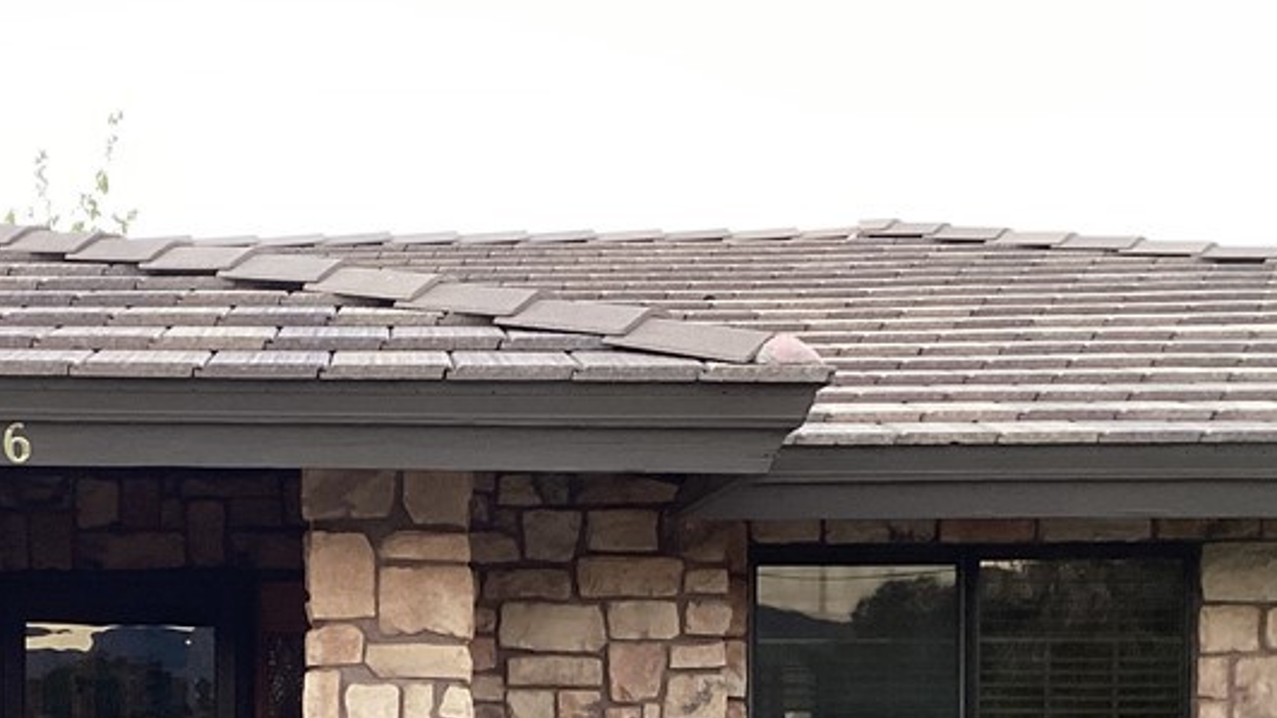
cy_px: 780
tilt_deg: -0.3
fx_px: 2201
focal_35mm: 65
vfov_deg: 17.9
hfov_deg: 31.6
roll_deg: -1.3
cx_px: 262
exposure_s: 1/60
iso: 160
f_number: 2.4
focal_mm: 3.3
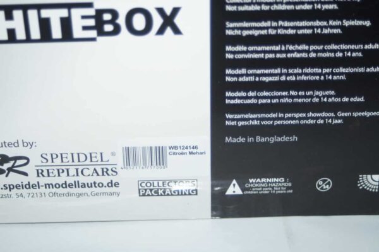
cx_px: 190
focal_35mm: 68
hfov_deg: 29.9
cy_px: 126
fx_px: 711
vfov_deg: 20.2
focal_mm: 45
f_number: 4.5
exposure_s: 1/125
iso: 200
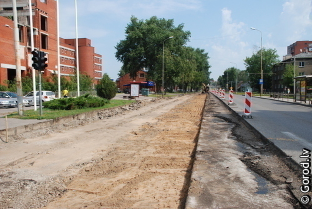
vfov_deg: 43.8
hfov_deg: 61.8
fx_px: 260
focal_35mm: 30
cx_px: 156
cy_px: 104
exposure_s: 1/1500
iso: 320
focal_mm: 20
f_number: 5.6
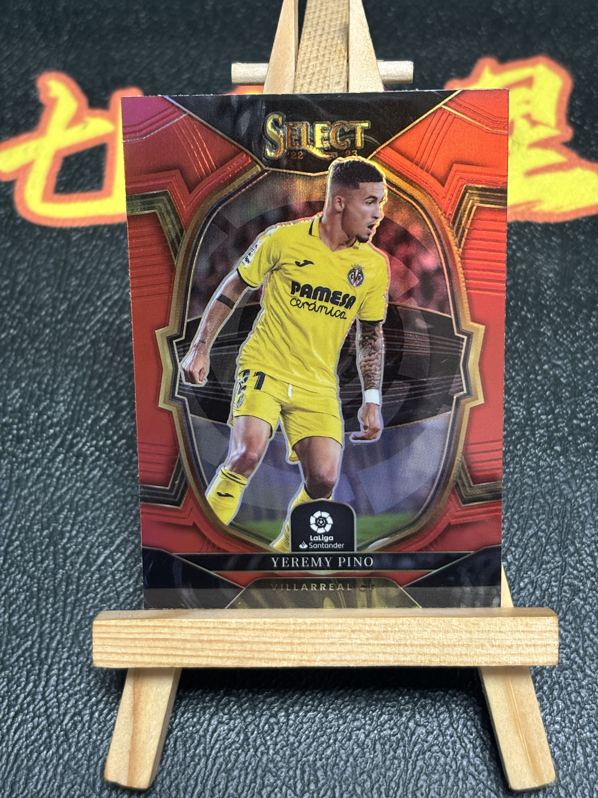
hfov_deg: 28.0
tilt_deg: -64.0
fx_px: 1198
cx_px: 299
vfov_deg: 36.8
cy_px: 399
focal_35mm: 52
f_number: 1.6
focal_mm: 5.96
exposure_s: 1/35
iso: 320
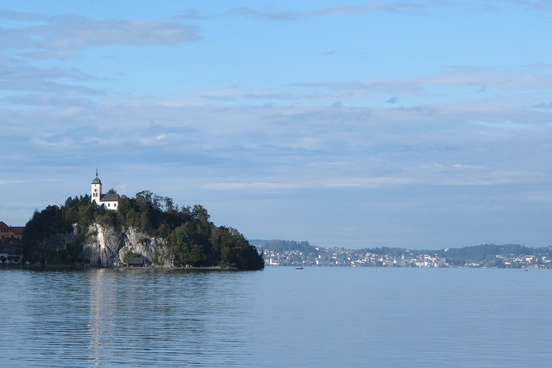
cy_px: 169
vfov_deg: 9.7
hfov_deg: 14.4
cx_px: 248
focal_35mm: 142
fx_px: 2177
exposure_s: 1/950
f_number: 8
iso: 400
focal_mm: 80
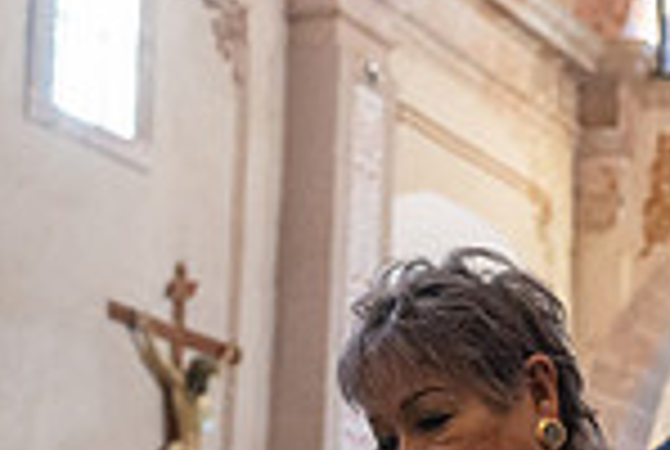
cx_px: 787
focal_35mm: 136
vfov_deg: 9.9
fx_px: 2536
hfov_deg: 14.6
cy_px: 592
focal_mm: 35
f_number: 5
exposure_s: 1/100
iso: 2500
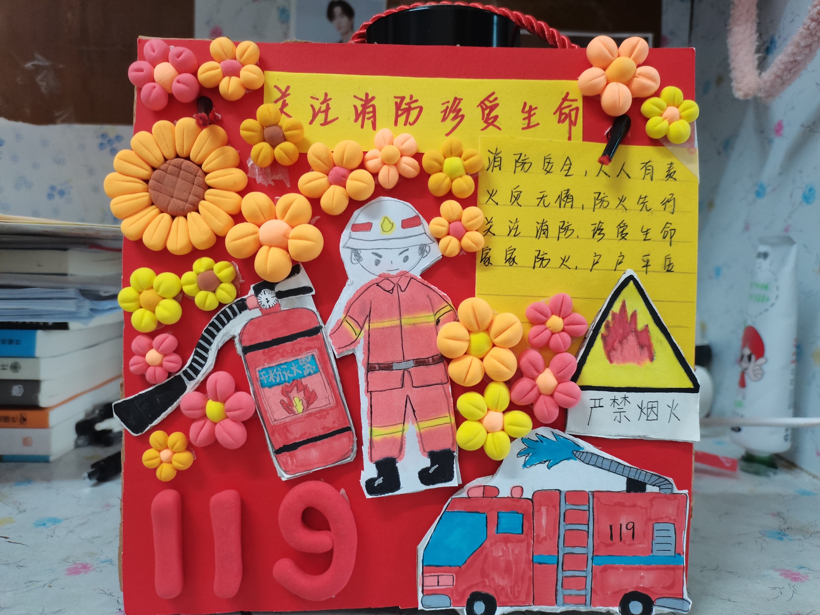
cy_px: 308
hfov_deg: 67.3
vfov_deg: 53.1
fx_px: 616
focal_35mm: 26
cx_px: 410
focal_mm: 5.58
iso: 640
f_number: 1.8
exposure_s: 1/33.3
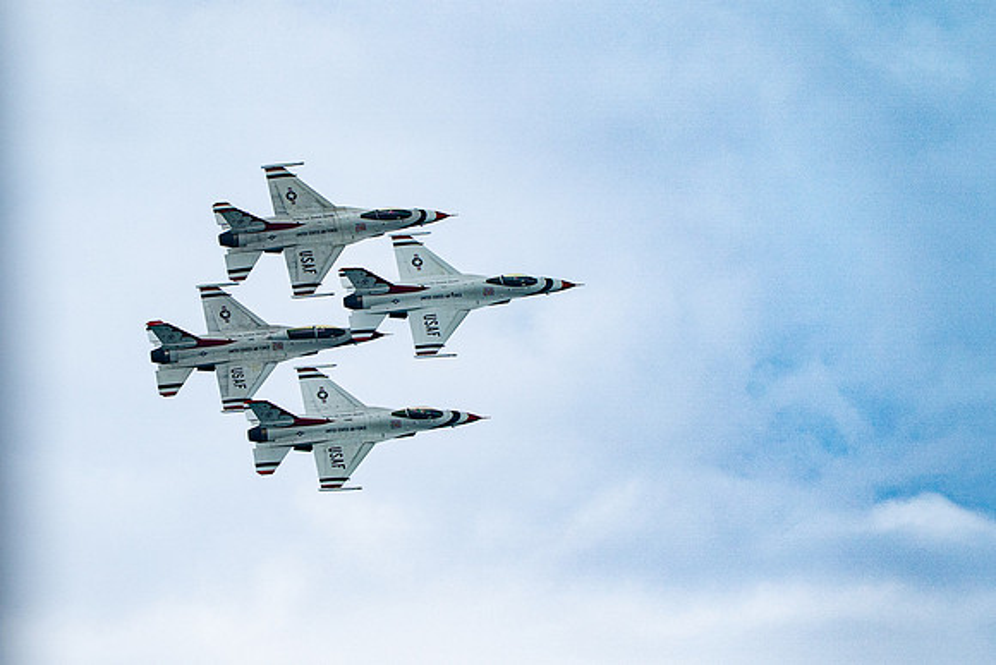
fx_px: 18287
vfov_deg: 2.1
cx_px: 483
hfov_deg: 3.1
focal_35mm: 661
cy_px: 355
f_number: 9
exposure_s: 1/1250
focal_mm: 400
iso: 640
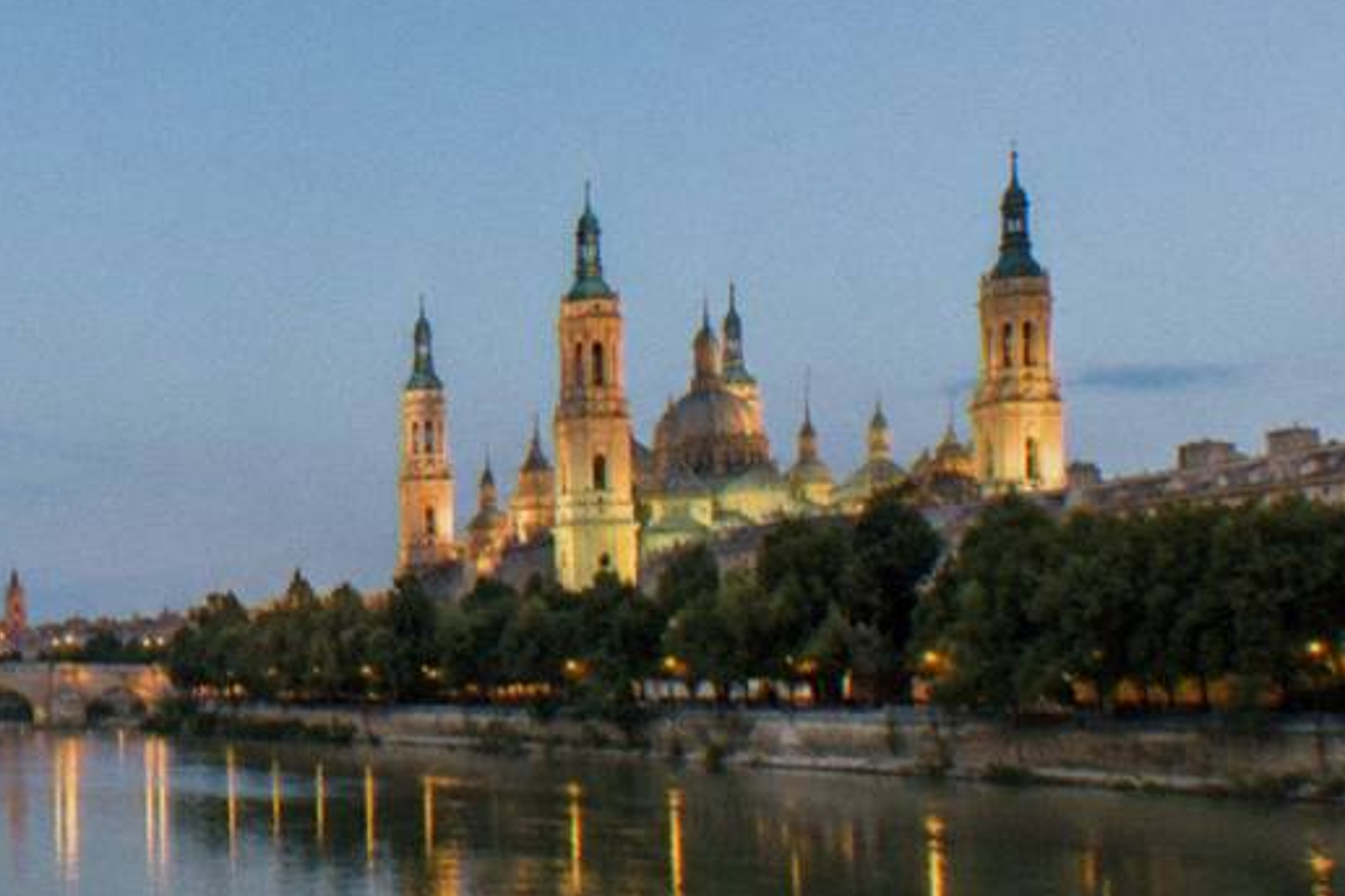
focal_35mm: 91
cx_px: 195
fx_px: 3400
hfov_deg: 22.0
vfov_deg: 15.0
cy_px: 602
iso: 500
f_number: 7.1
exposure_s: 1/640
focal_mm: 47
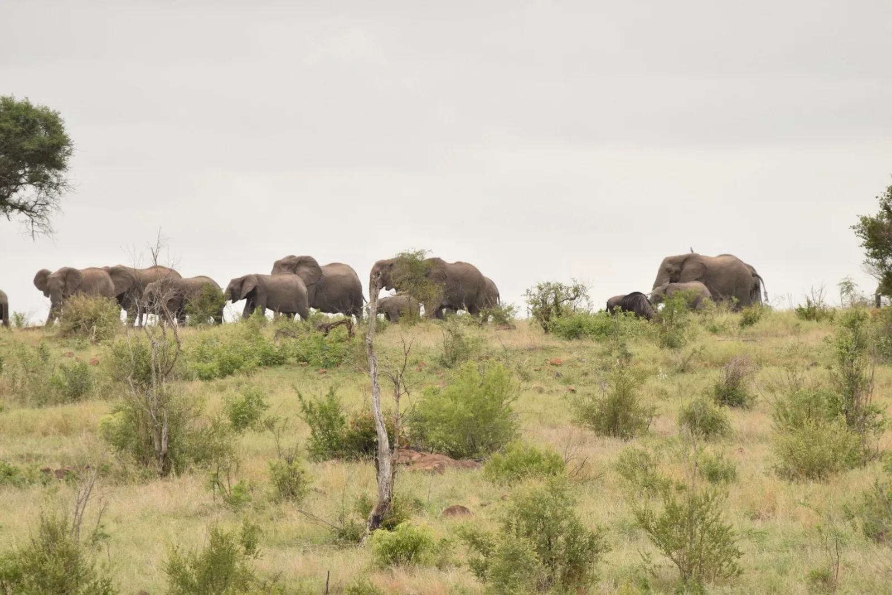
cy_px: 298
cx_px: 446
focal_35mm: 450
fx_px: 11150
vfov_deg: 3.1
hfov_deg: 4.6
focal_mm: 300
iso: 800
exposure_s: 1/800
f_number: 8
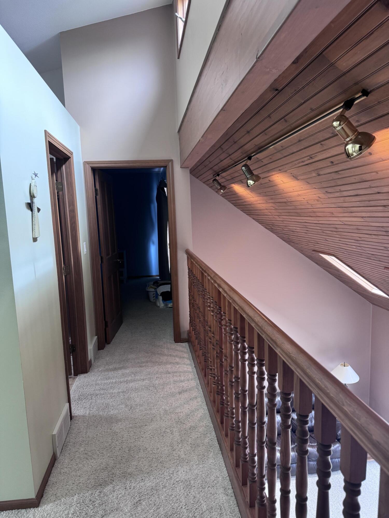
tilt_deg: -8.5
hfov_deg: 56.8
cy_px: 259
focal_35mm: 24
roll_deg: +2.3
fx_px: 360
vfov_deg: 71.6
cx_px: 194
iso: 200
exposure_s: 1/60
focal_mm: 6.76
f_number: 1.78
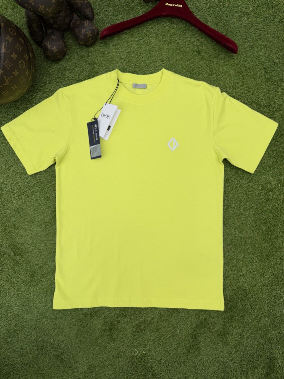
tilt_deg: -88.1
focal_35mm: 24
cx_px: 142
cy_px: 190
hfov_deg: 56.8
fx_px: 262
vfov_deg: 71.6
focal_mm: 6.76
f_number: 1.78
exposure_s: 1/407
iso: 80
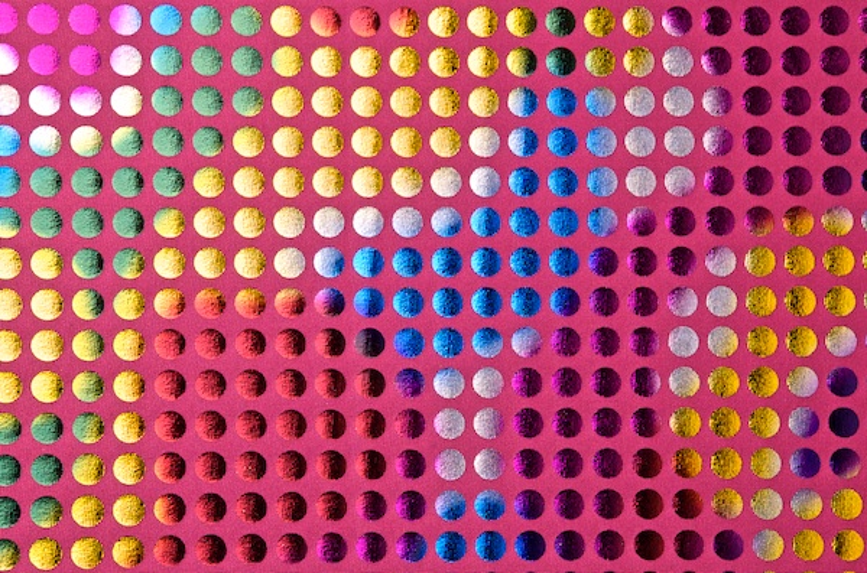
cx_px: 434
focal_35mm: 150
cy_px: 286
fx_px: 3604
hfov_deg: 13.7
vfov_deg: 9.1
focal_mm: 100
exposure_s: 1/800
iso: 800
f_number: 11
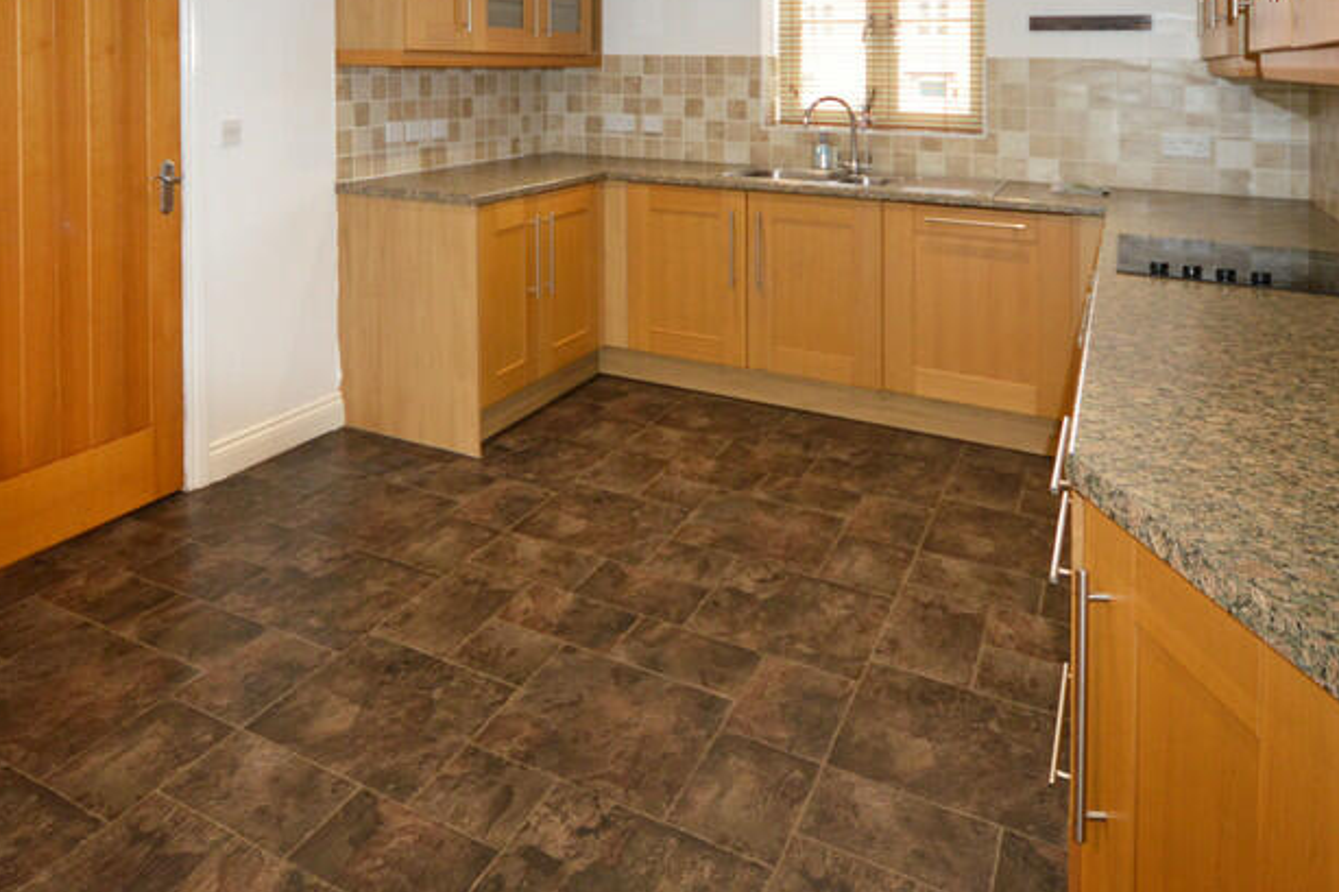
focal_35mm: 25
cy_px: 169
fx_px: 930
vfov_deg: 48.2
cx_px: 488
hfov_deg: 70.2
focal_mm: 10
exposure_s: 1/60
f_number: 3.5
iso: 640
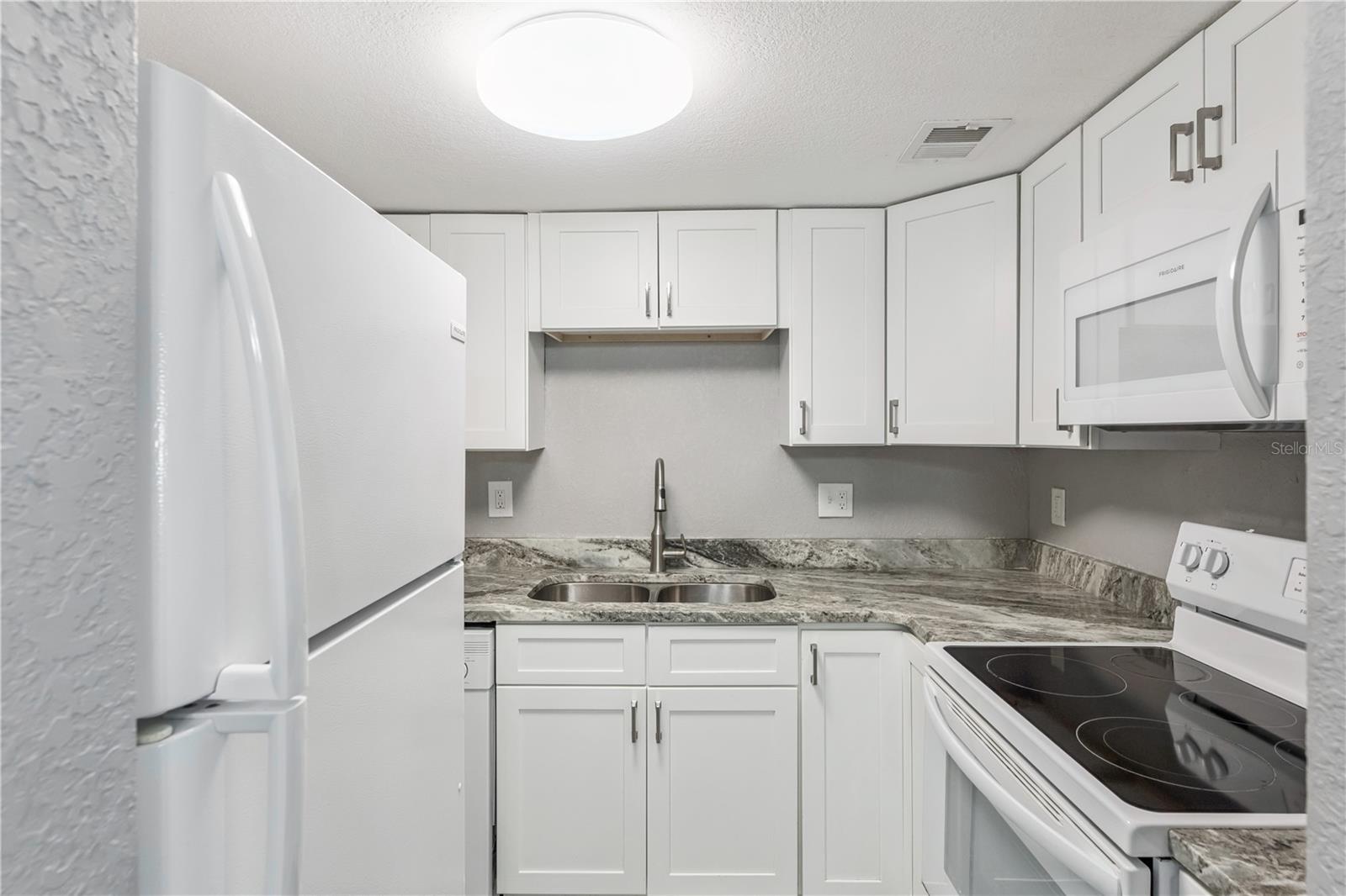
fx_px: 684
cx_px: 673
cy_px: 448
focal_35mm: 18
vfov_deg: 66.5
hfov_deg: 89.1
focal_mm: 18.3
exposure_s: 1/40
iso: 800
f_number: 7.1
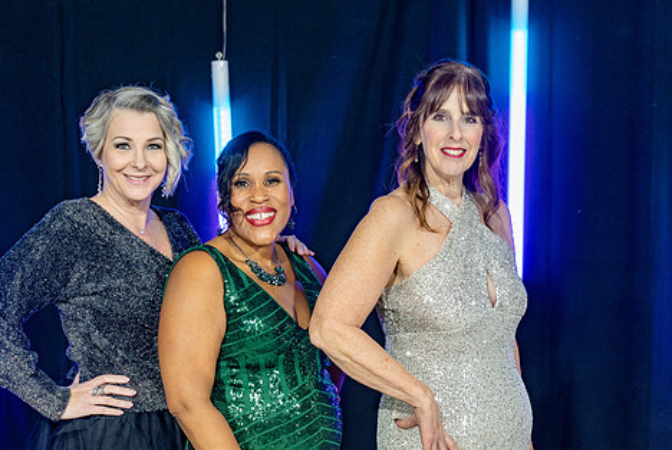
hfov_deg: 25.9
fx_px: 1457
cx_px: 290
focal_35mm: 78
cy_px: 277
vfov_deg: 17.5
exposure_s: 1/80
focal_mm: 63
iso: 1600
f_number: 4
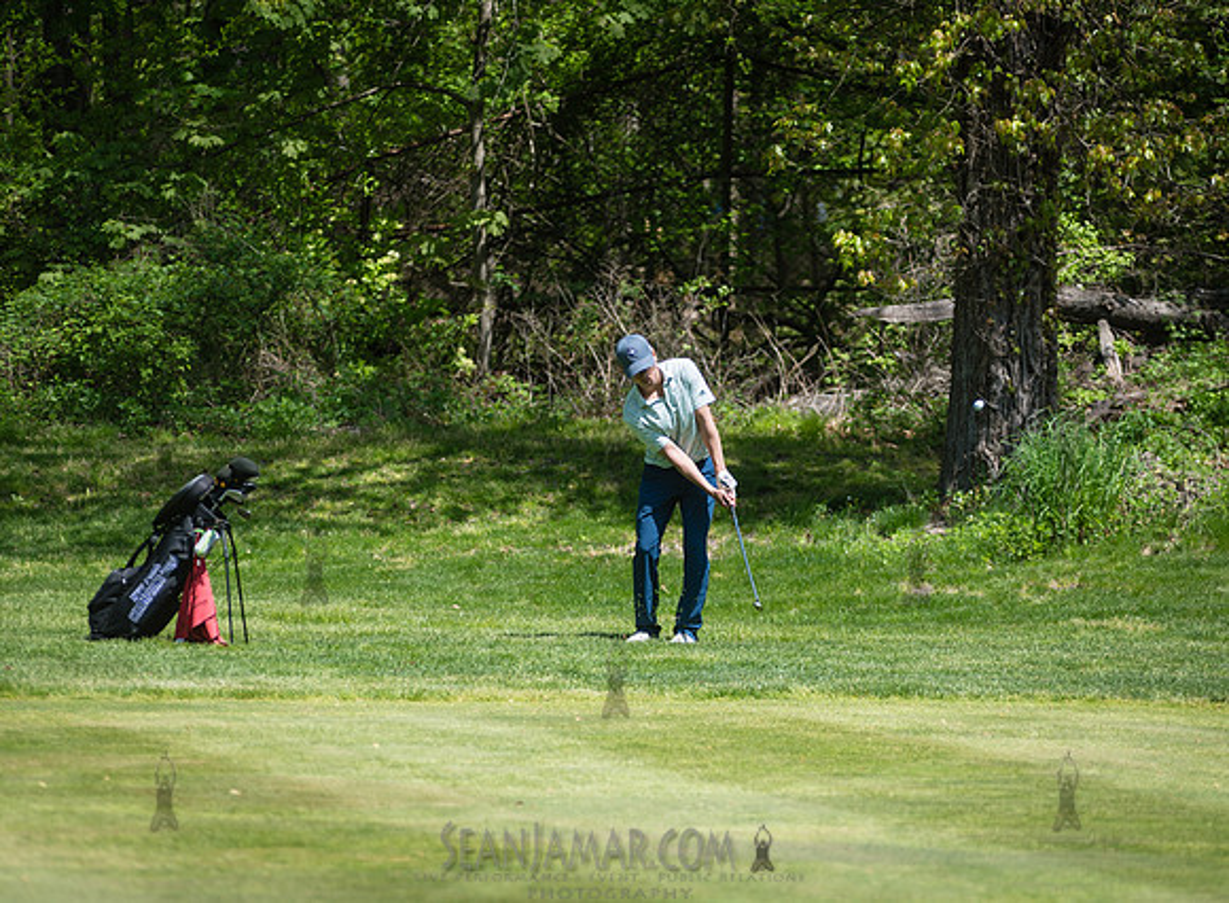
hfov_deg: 8.3
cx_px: 760
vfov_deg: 6.1
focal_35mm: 240
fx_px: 8443
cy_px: 481
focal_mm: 200
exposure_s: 1/1000
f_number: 3.5
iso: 100
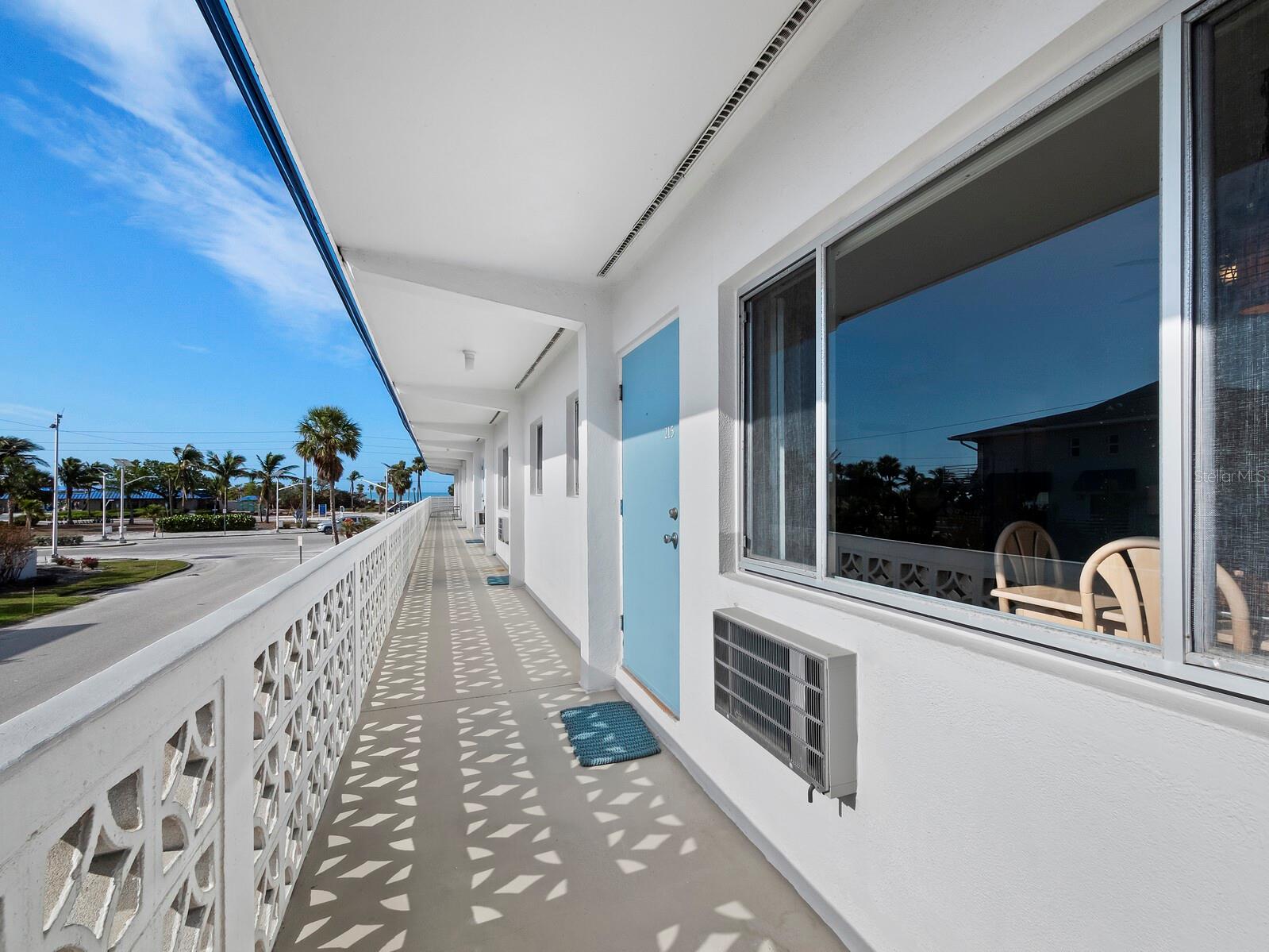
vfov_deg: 85.7
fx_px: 513
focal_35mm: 14
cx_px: 634
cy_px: 476
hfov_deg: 102.1
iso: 400
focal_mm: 7
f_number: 11
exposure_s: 1/400
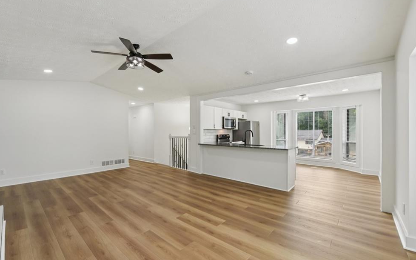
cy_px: 132
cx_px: 199
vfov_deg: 71.2
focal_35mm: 16
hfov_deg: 97.8
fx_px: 181
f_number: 8
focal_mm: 15
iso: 400
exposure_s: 1/50
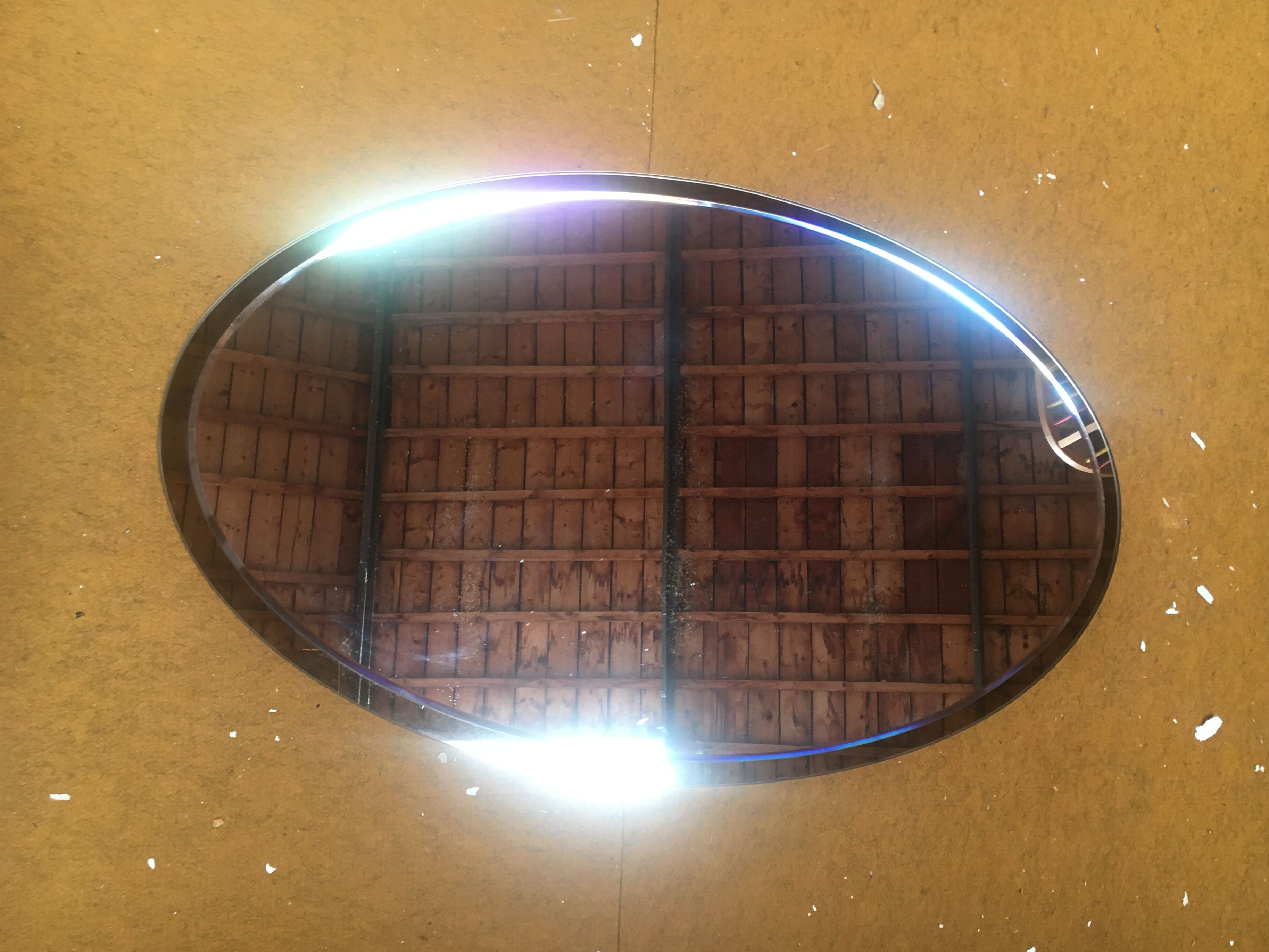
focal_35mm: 32
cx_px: 677
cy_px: 456
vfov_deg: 44.2
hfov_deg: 56.8
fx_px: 1173
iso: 125
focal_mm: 4.15
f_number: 2.2
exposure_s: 1/33
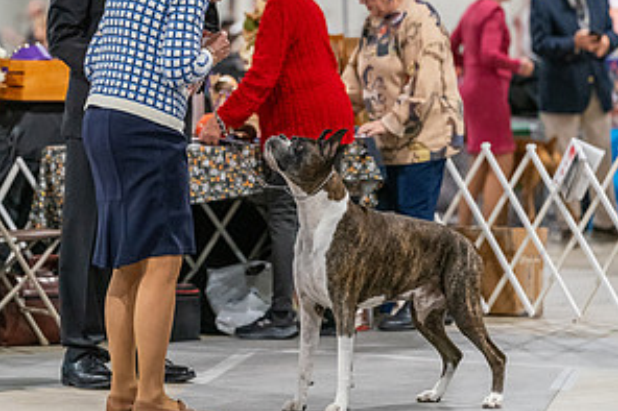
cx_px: 309
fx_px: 4358
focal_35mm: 254
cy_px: 56
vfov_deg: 5.4
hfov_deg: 8.1
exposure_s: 1/250
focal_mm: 167
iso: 6400
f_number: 3.5
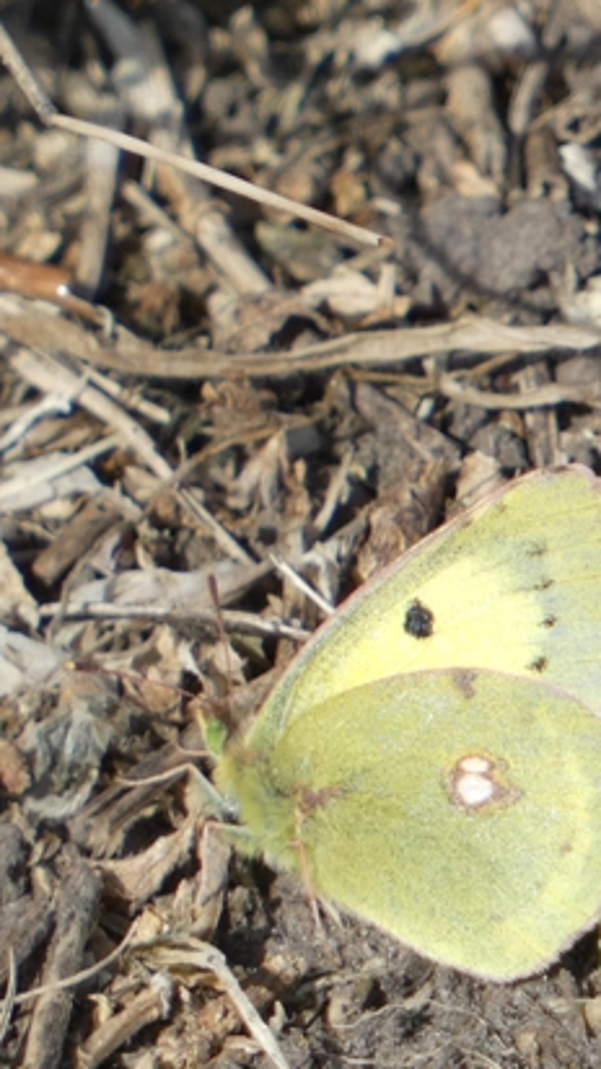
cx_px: 565
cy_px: 569
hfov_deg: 0.6
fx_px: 57457
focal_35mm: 2026
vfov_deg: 1.1
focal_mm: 215
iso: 80
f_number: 5.9
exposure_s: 1/500
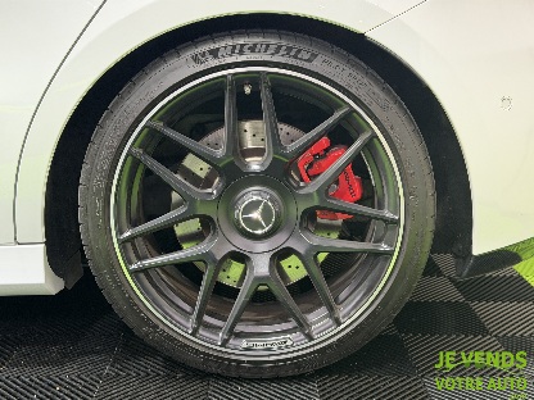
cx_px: 267
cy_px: 200
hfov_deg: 39.7
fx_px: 740
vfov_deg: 30.3
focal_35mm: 48
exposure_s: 1/100
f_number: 1.78
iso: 250
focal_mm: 6.76
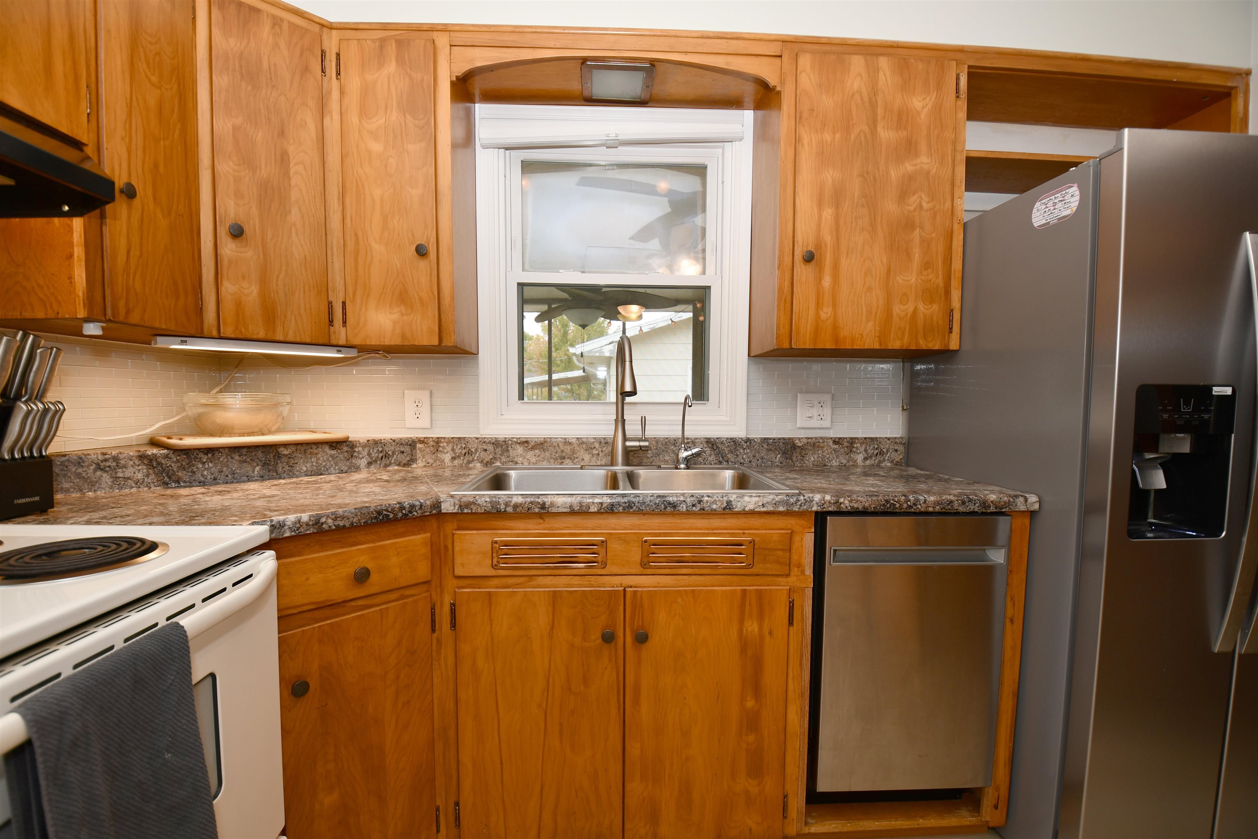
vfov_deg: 77.3
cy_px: 420
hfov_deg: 100.4
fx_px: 524
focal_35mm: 15
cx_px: 629
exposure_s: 1/60
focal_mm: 10
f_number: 4.5
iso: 125
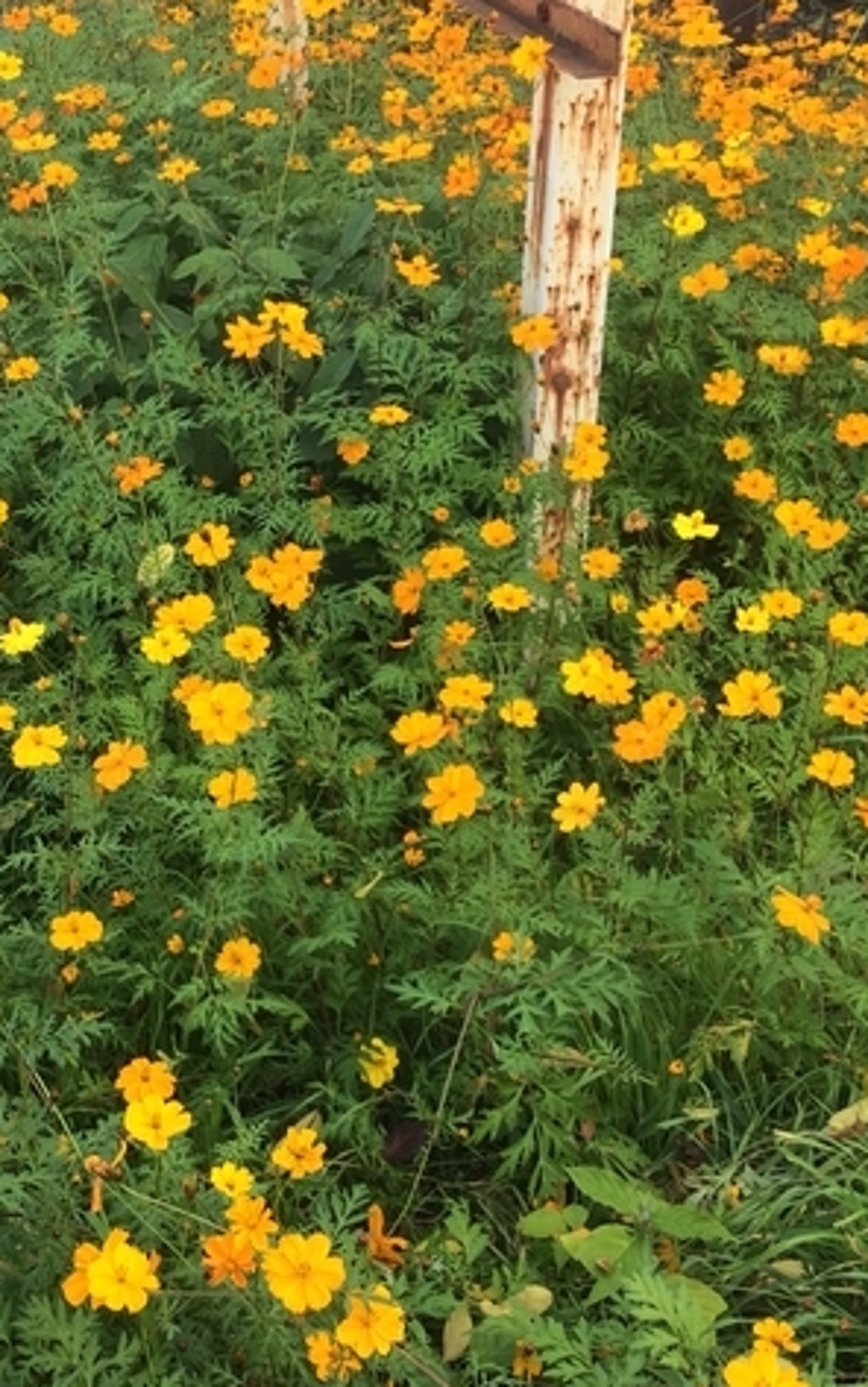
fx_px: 1966
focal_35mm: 52
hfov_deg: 24.6
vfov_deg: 38.8
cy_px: 666
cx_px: 199
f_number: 2.2
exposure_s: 1/184
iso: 32
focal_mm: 4.15
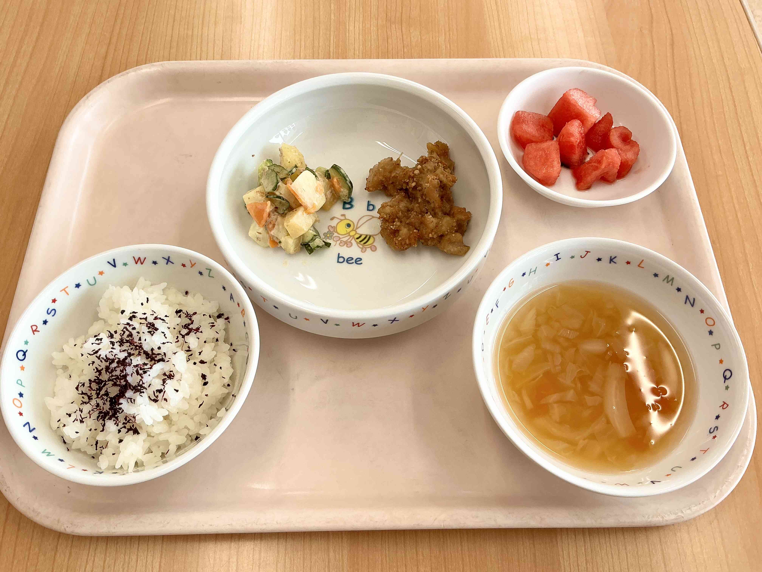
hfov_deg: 61.7
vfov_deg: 48.2
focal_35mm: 29
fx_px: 638
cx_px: 381
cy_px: 286
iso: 16
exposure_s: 1/120
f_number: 1.8
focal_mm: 3
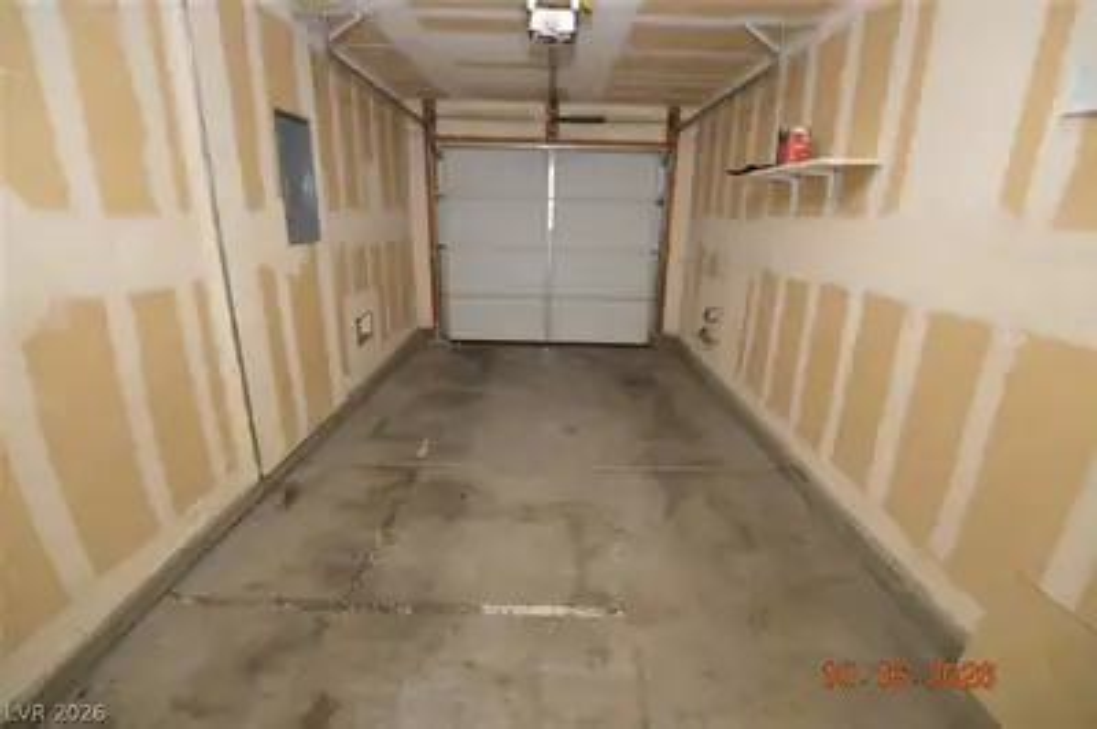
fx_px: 548
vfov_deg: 67.3
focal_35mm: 18
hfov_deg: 90.0
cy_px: 364
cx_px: 548
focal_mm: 12
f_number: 3.5
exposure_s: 1/60
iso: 1400
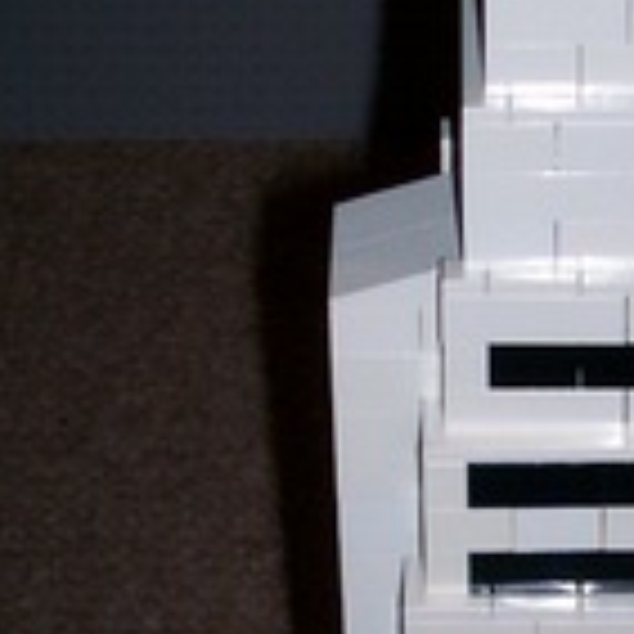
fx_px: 3481
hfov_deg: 10.3
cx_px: 607
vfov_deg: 10.4
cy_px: 549
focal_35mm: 168
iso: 80
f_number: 2.9
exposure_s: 1/68.5
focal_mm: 7
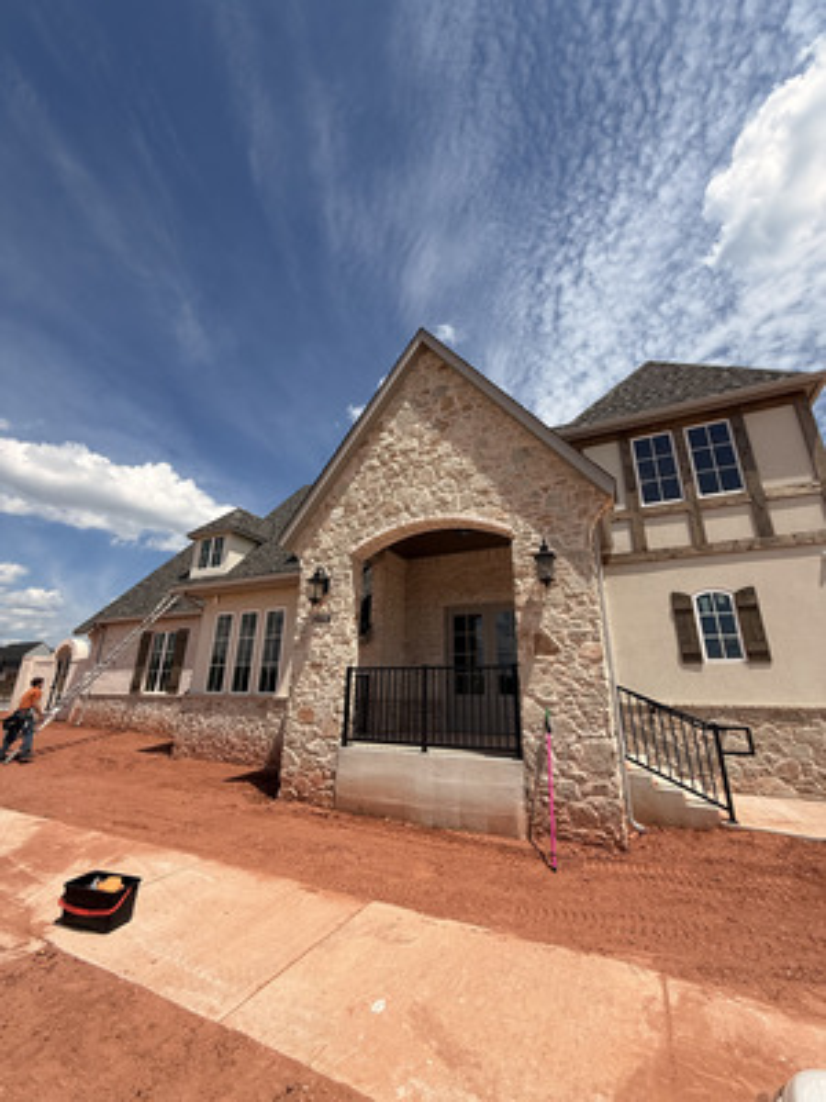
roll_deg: -2.2
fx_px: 445
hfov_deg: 85.7
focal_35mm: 14
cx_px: 413
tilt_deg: +18.9
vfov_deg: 102.1
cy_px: 551
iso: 50
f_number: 2.2
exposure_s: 1/2841
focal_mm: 2.22
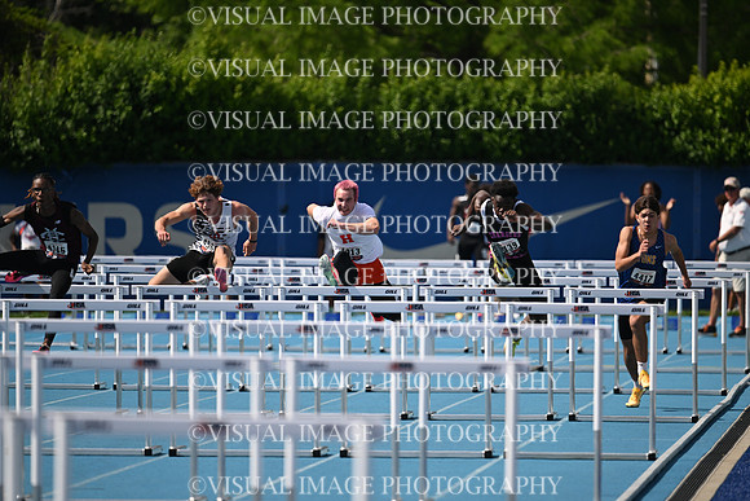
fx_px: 8335
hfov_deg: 5.2
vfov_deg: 3.4
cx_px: 375
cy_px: 250
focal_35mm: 400
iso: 250
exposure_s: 1/2500
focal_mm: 400
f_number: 4.5
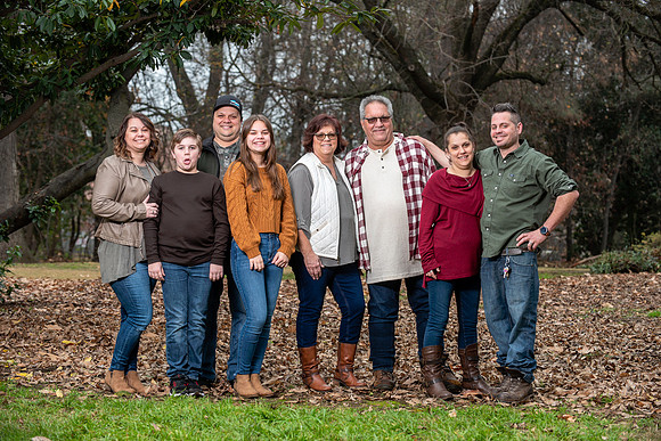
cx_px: 330
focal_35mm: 86
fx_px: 1579
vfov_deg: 15.9
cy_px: 220
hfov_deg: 23.6
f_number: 4
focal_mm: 86
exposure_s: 1/125
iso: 200
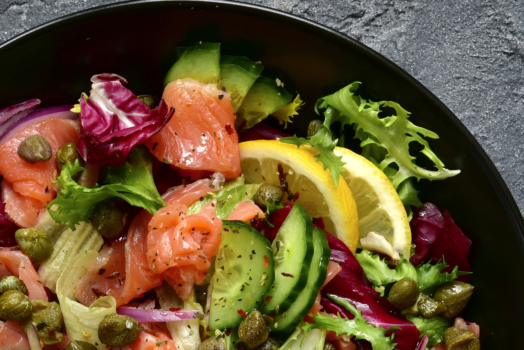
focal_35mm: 145
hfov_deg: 14.1
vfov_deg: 9.4
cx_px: 124
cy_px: 376
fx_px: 2111
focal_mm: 60
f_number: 16
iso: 400
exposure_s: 1/3.33
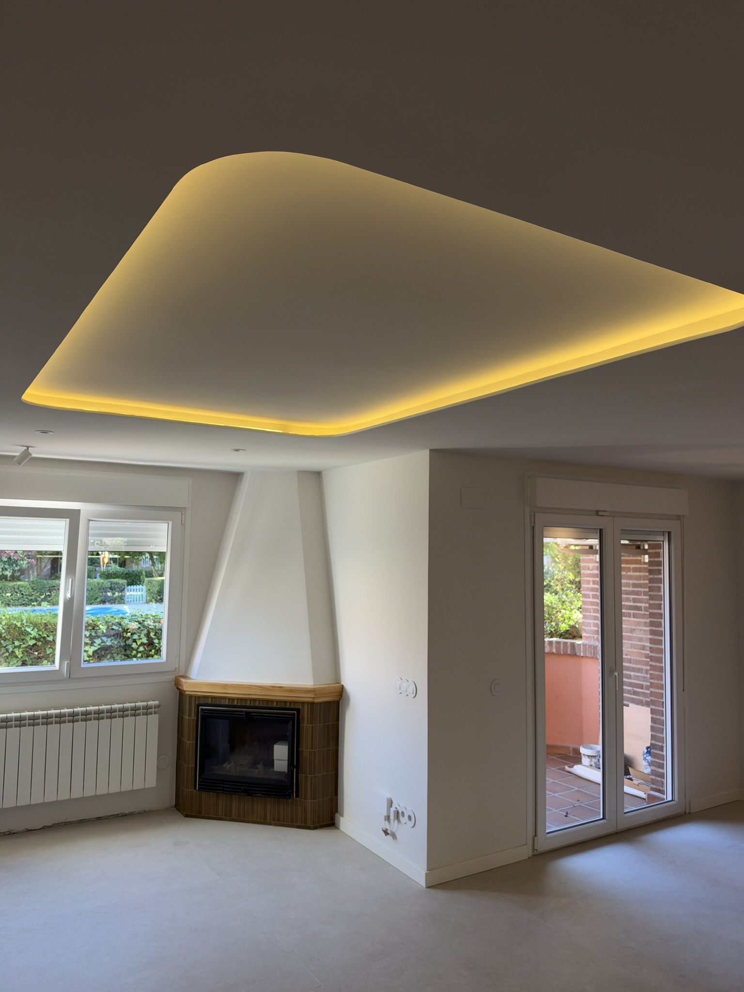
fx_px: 716
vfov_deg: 69.4
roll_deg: -0.4
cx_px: 372
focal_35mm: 25
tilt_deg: +4.3
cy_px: 496
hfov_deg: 54.9
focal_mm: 6.93
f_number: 1.8
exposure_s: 1/100
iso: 80
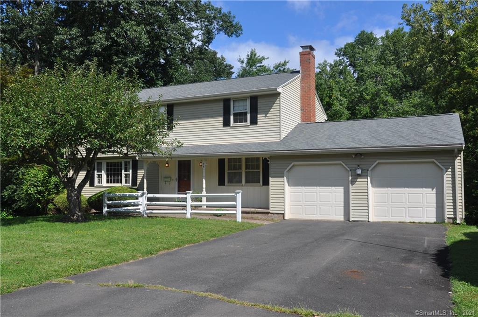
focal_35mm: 33
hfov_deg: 57.3
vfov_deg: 39.8
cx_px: 239
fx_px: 437
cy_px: 158
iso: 200
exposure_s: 1/400
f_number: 10
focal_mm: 22
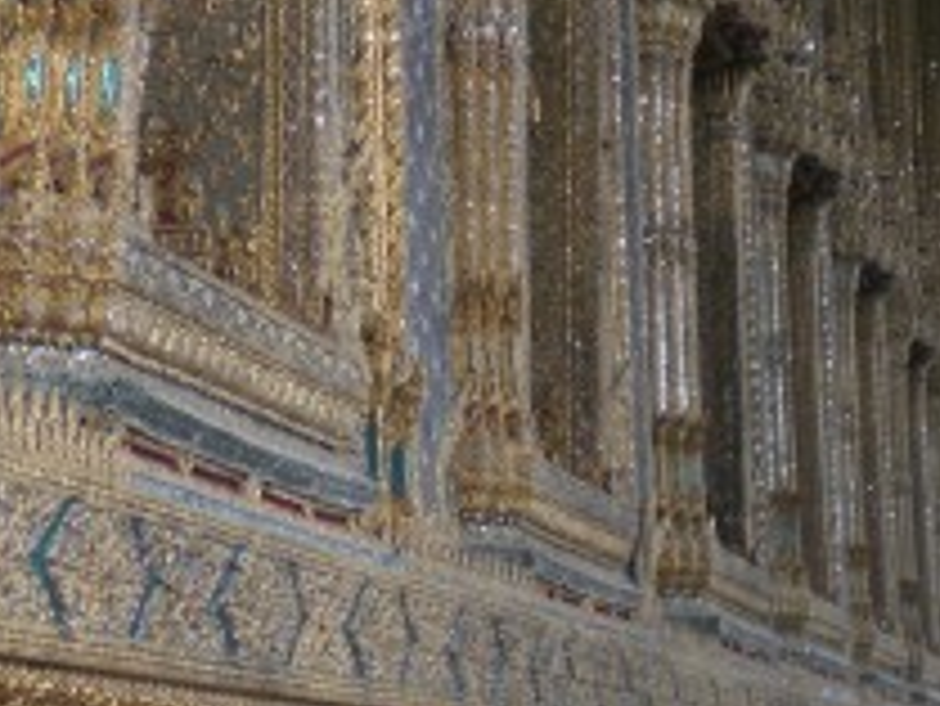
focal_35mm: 100
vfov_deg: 14.8
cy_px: 349
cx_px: 333
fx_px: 2717
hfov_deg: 19.6
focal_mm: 6.3
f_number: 3.1
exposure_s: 1/125
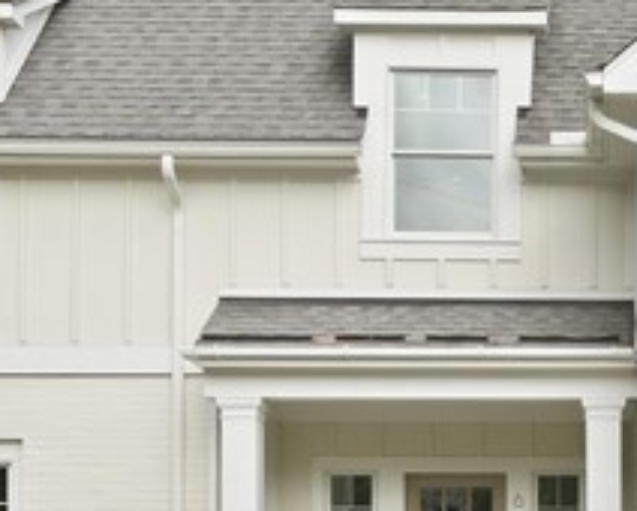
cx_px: 643
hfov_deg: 25.1
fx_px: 1359
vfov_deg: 21.2
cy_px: 322
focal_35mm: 72
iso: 100
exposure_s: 1/125
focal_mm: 15
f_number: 8
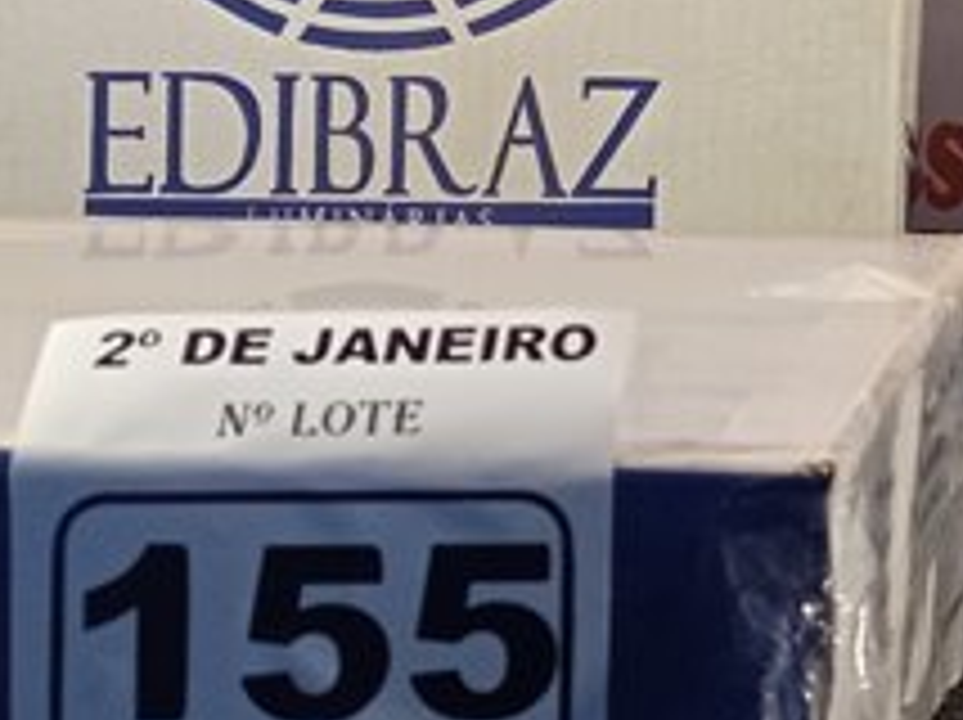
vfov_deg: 10.8
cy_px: -248
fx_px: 3724
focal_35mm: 134
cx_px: 1544
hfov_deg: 13.7
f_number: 1.79
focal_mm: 4.7
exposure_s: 1/120
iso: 140
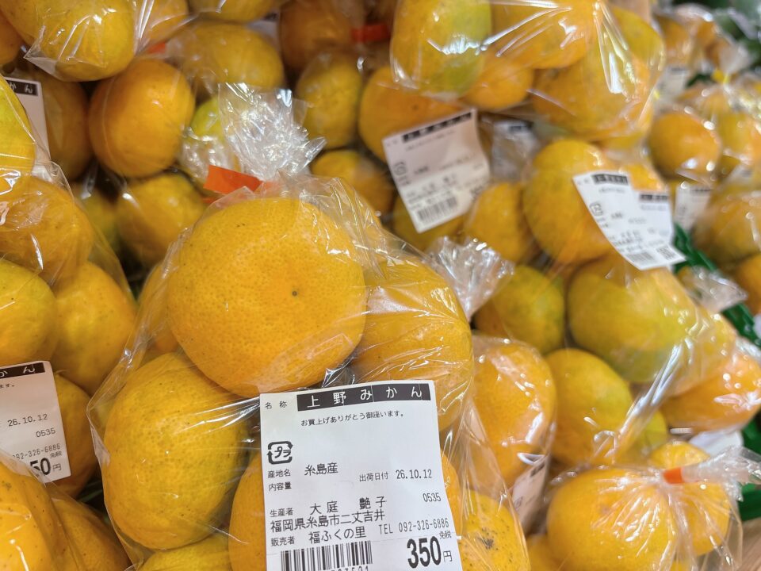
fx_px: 572
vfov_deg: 53.1
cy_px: 286
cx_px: 380
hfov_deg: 67.3
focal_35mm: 26
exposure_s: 1/120
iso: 125
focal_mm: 5.96
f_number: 1.6
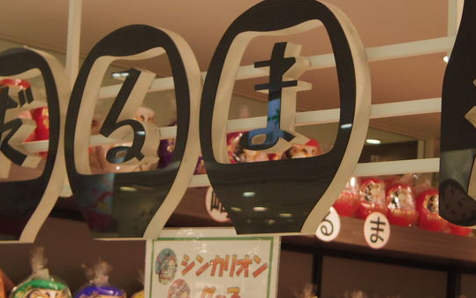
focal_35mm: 111
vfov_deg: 11.8
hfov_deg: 18.8
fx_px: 1440
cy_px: 160
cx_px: 260
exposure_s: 1/125
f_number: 1.9
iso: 250
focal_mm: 8.5
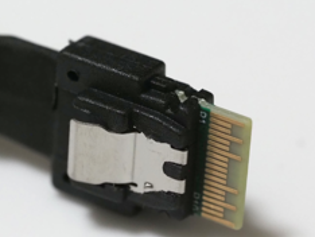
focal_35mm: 205
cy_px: 141
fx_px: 1867
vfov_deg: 7.3
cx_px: 188
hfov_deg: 9.6
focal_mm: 60
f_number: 4
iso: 2000
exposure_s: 1/125
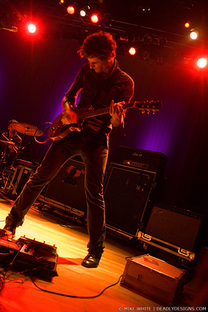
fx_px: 261
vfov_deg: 62.0
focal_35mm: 30
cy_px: 156
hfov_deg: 43.5
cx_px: 104
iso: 1600
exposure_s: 1/50
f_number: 2.8
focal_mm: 20
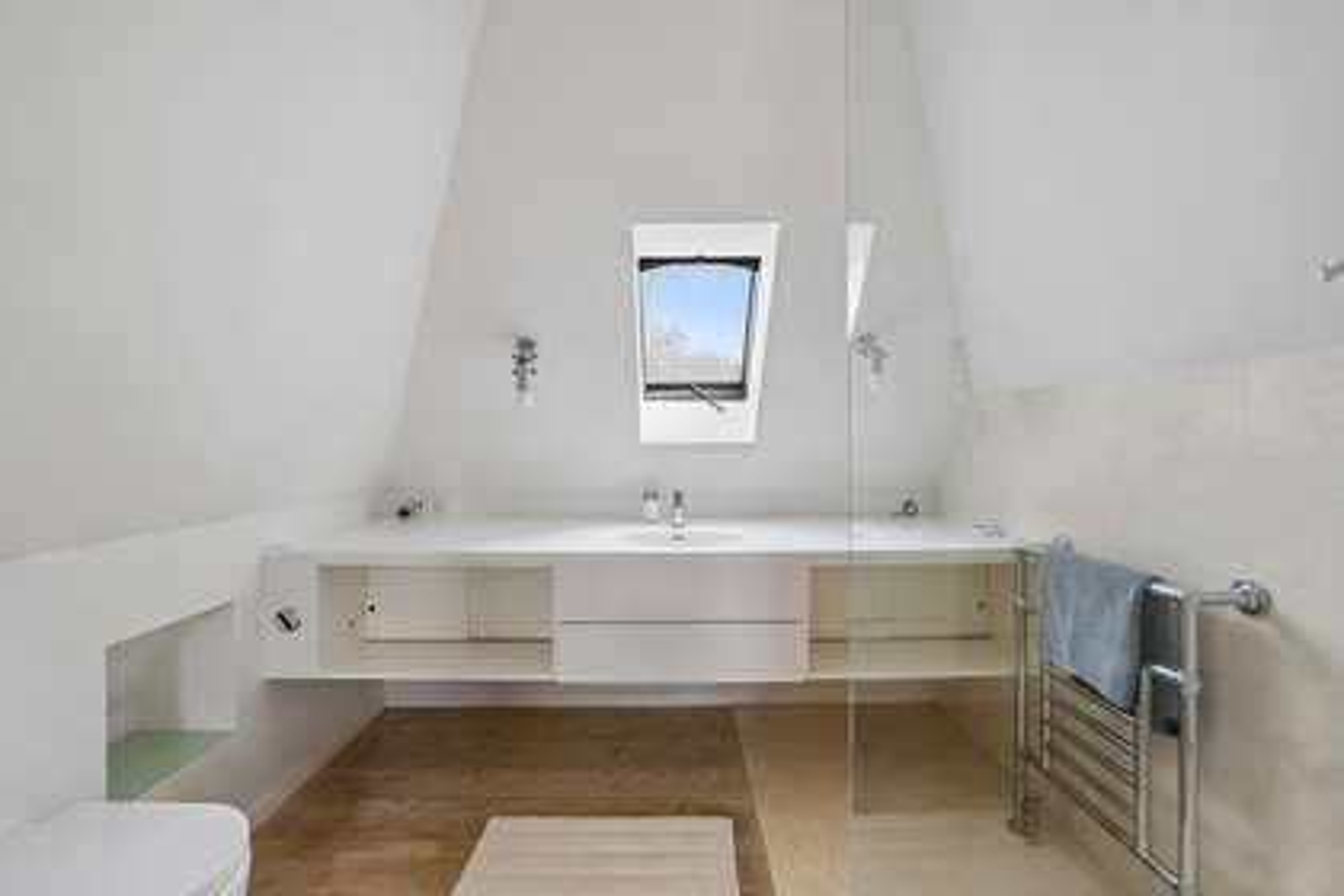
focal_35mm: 16
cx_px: 672
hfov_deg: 96.7
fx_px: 597
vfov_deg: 73.7
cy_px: 448
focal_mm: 16
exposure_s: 1/6
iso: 160
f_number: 11
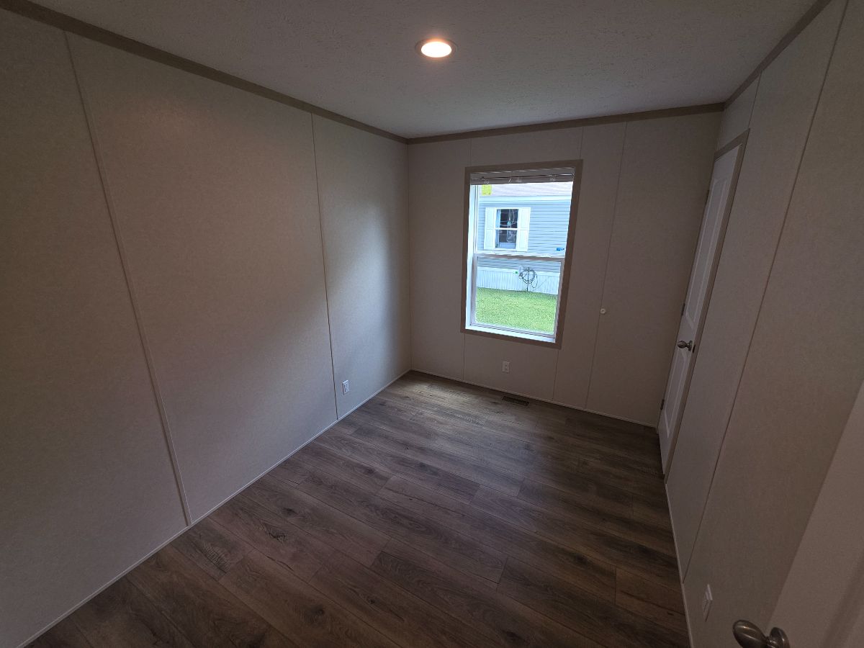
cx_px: 432
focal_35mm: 13
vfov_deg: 89.9
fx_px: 324
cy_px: 324
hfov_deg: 106.2
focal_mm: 2.2
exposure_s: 1/60
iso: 25
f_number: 1.9
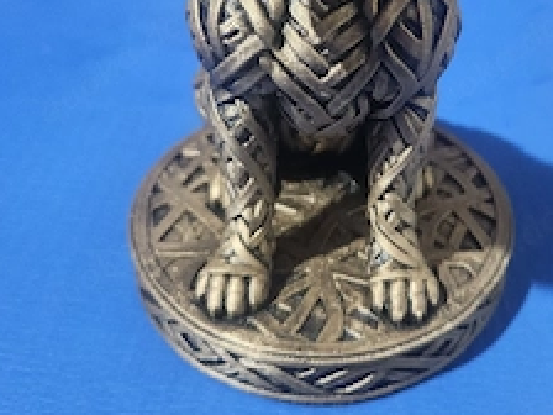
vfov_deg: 34.3
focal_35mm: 41
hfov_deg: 45.3
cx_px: 353
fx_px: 655
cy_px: 96
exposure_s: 1/25.1
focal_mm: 5.4
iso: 640
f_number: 1.8
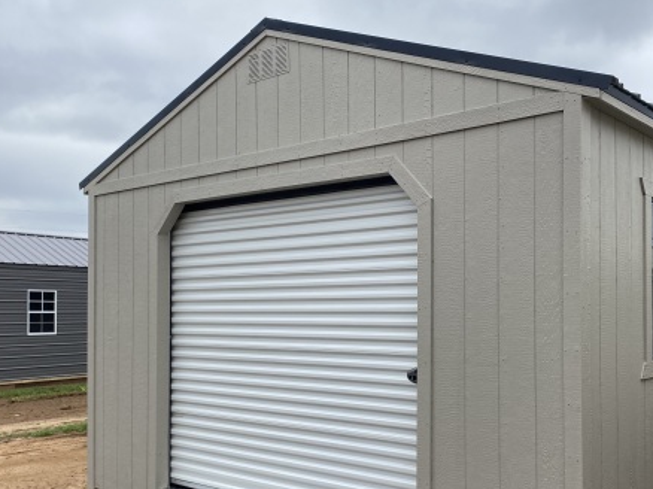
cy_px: 300
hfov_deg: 48.5
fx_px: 716
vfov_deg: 37.5
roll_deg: +0.5
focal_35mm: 38
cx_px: 411
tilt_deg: +2.9
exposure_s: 1/1996
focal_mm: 4.25
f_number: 1.8
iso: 32
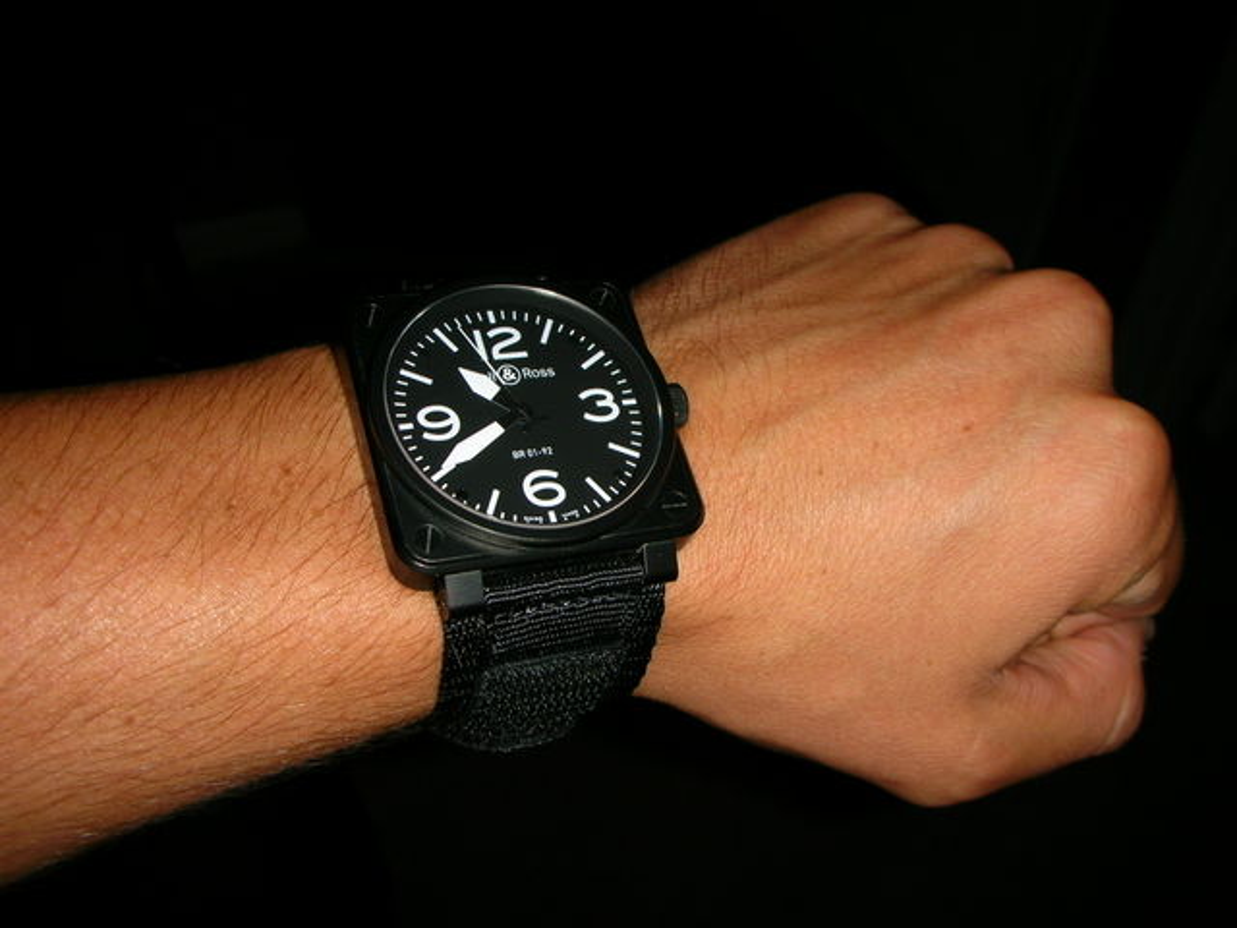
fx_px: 1251
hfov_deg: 52.6
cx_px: 618
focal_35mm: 35
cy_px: 464
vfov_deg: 40.7
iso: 50
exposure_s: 1/60.1
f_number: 8.5
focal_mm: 5.8
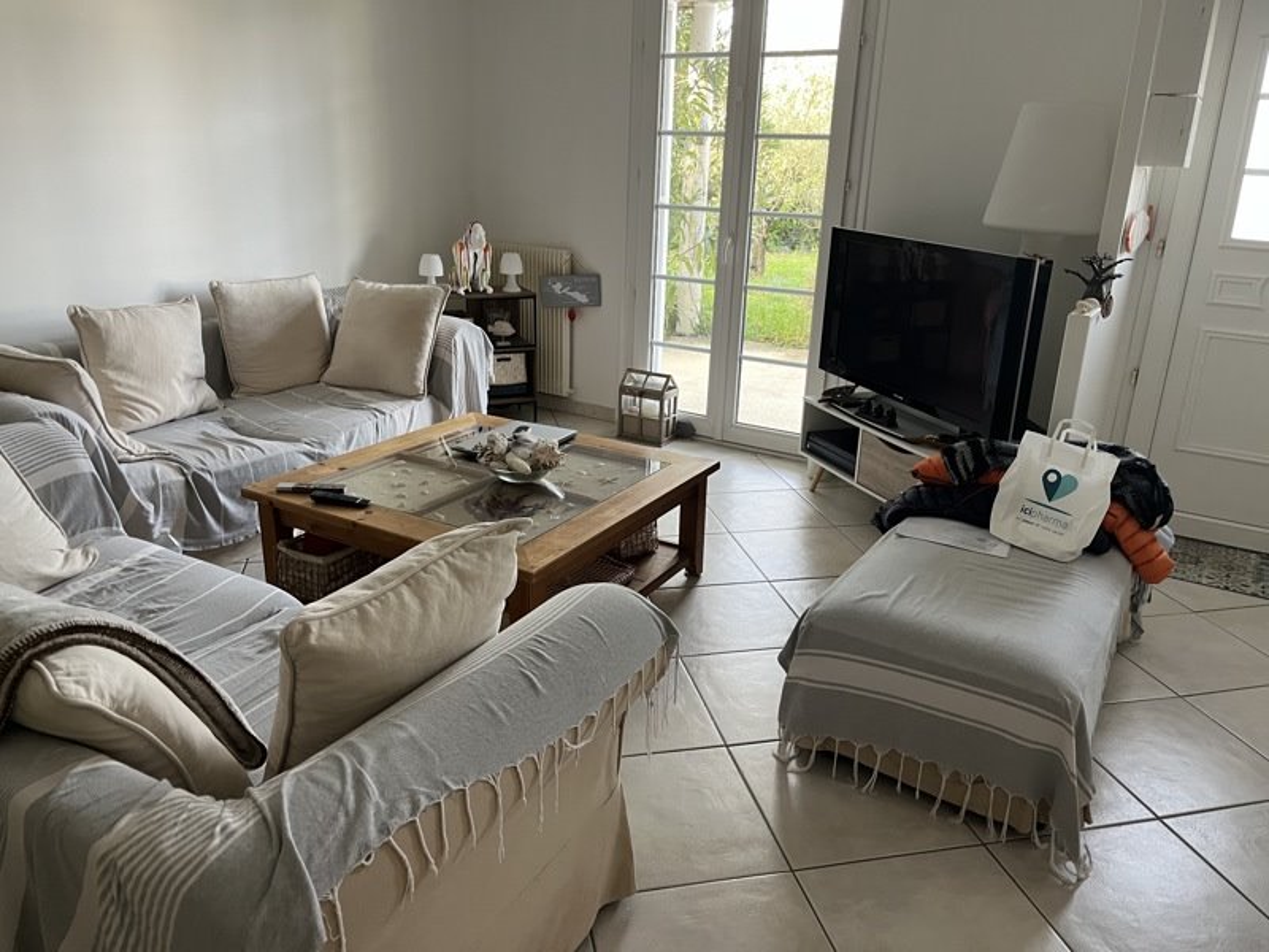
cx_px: 634
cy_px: 476
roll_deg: -2.7
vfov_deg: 53.1
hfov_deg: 67.3
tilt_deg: -18.6
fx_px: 953
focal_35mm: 26
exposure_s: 1/74
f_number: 1.6
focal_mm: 5.1
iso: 125
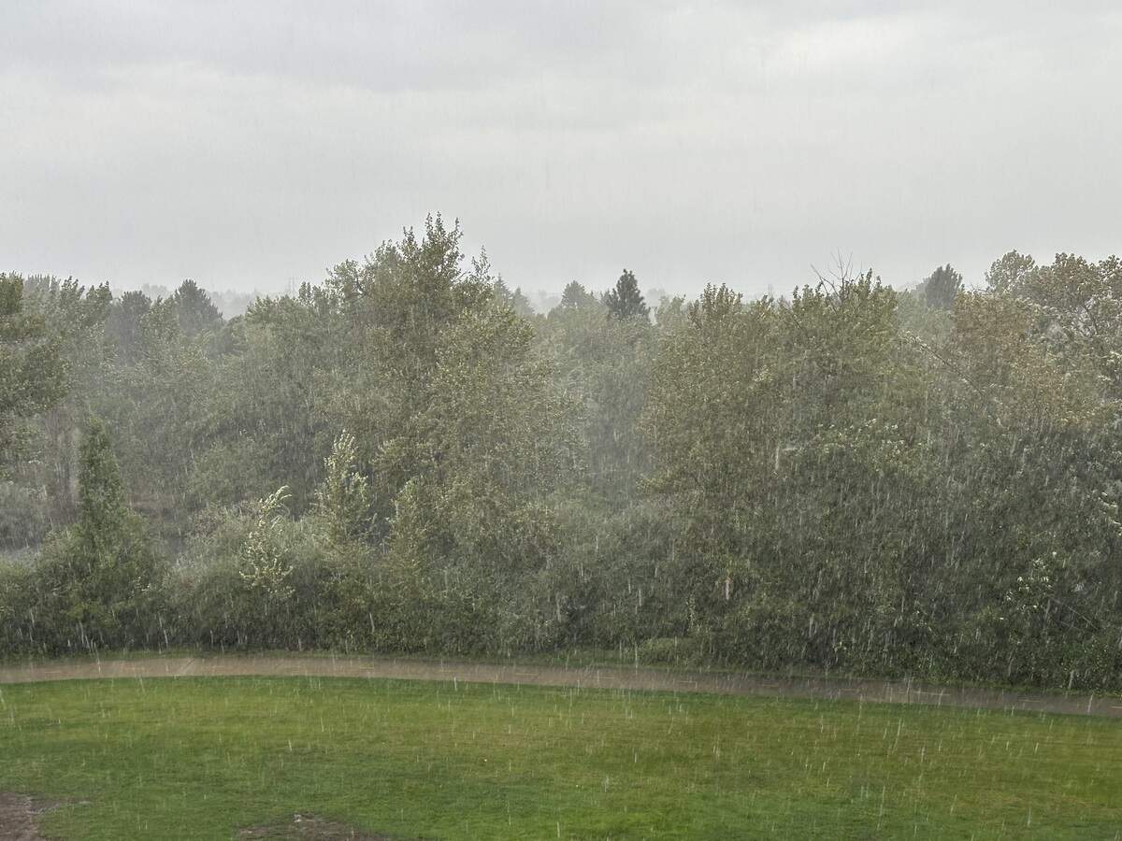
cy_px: 420
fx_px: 1556
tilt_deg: -4.5
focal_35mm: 48
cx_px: 561
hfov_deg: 39.7
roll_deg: +0.4
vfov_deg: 30.3
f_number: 1.78
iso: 64
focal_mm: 6.86
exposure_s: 1/170
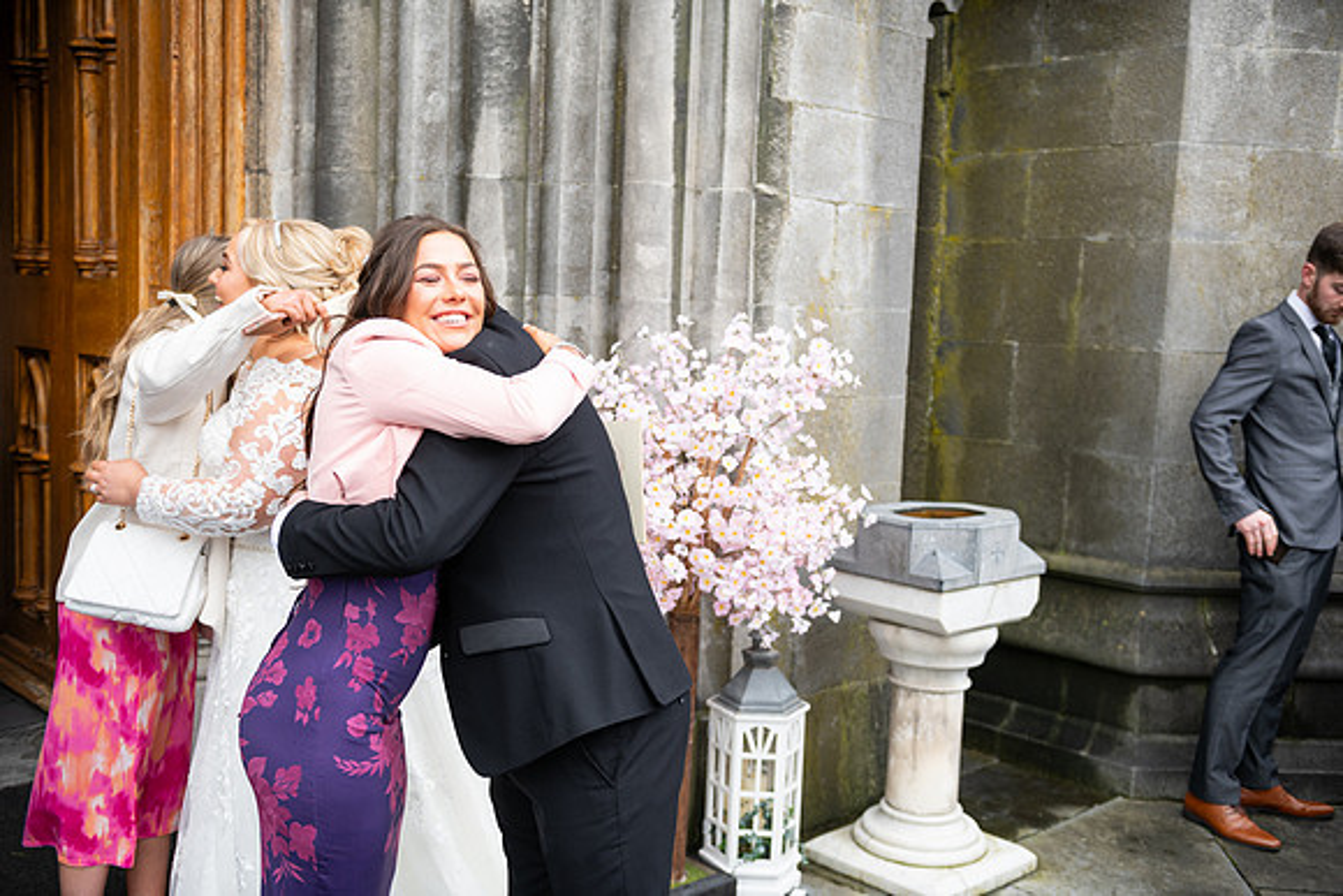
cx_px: 672
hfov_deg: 53.1
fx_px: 1343
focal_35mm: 36
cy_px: 448
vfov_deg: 36.9
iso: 125
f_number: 3.5
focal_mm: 36
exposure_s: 1/160
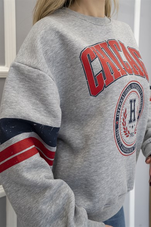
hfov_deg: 34.2
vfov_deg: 49.6
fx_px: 245
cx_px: 76
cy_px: 114
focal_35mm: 39
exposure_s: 1/60
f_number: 7.1
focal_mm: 39
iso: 800
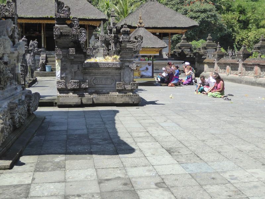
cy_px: 100
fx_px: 352
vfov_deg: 31.5
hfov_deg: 41.2
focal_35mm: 46
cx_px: 132
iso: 160
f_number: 3.9
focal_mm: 7.8
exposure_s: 1/400
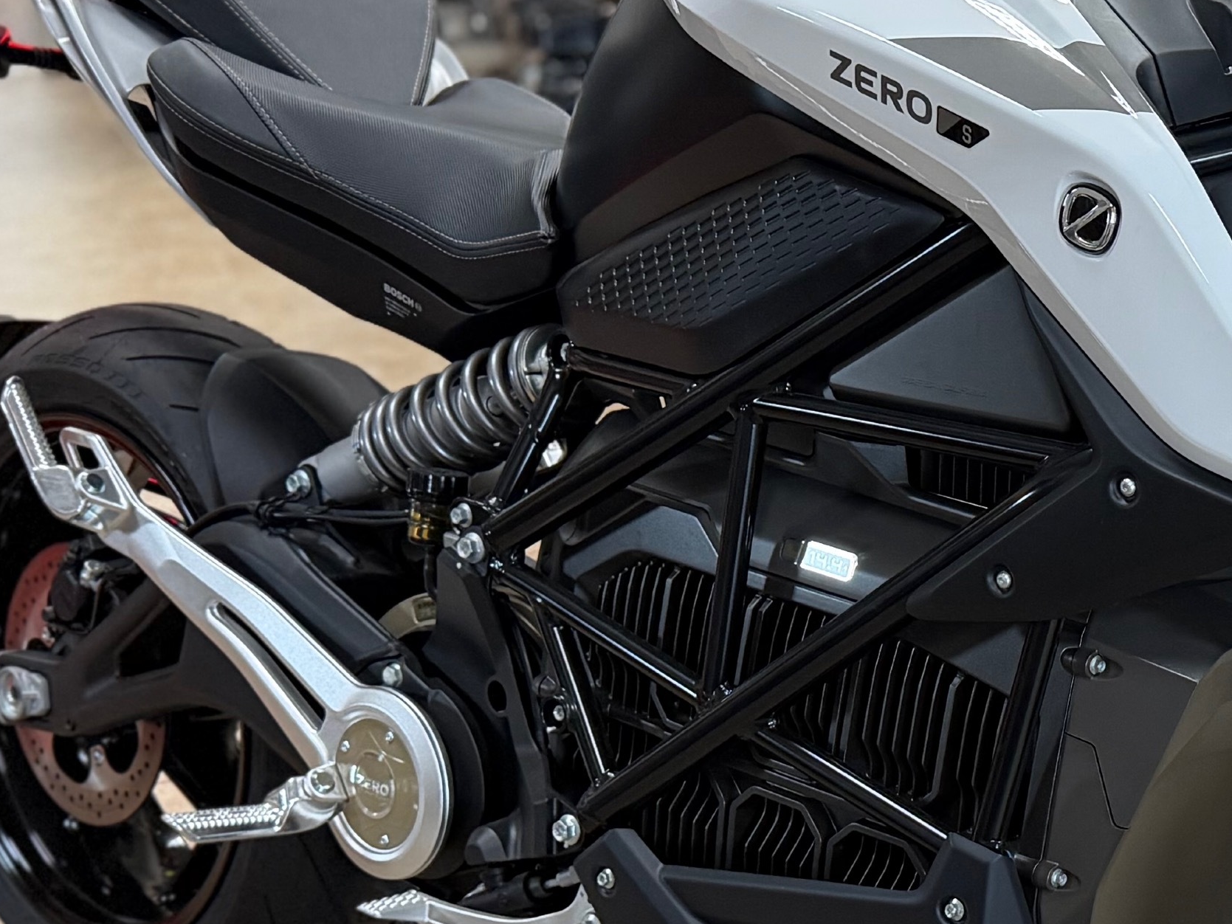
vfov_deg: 21.4
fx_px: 2420
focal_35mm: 68
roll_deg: +0.9
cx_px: 1241
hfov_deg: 26.9
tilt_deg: -24.4
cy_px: 740
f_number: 1.78
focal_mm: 6.76
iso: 320
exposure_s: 1/60
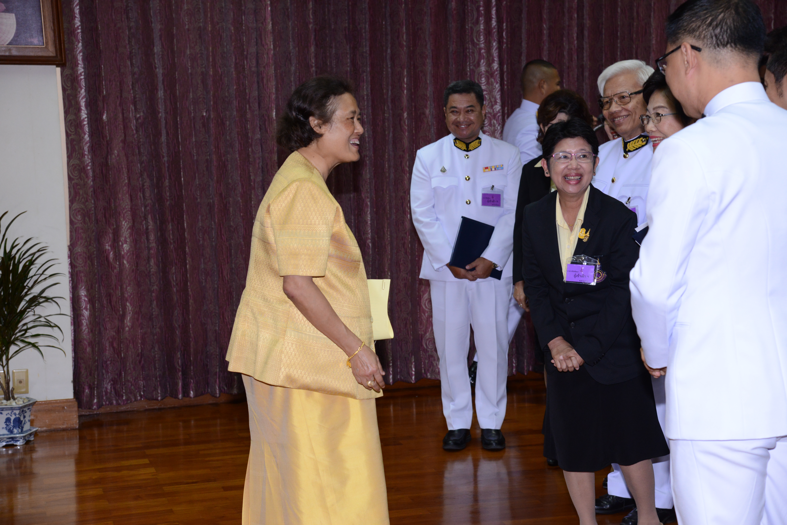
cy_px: 262
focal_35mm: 66
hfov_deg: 30.5
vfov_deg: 20.6
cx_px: 394
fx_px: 1443
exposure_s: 1/125
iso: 1600
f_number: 5.6
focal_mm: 66
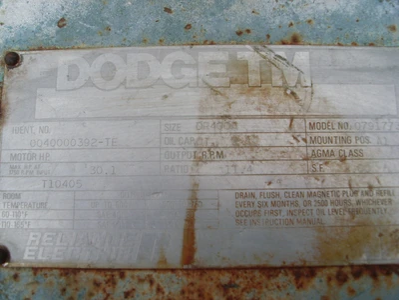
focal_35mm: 38
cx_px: 200
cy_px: 150
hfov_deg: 49.0
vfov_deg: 37.7
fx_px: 438
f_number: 7.7
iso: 80
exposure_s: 1/125
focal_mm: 6.3
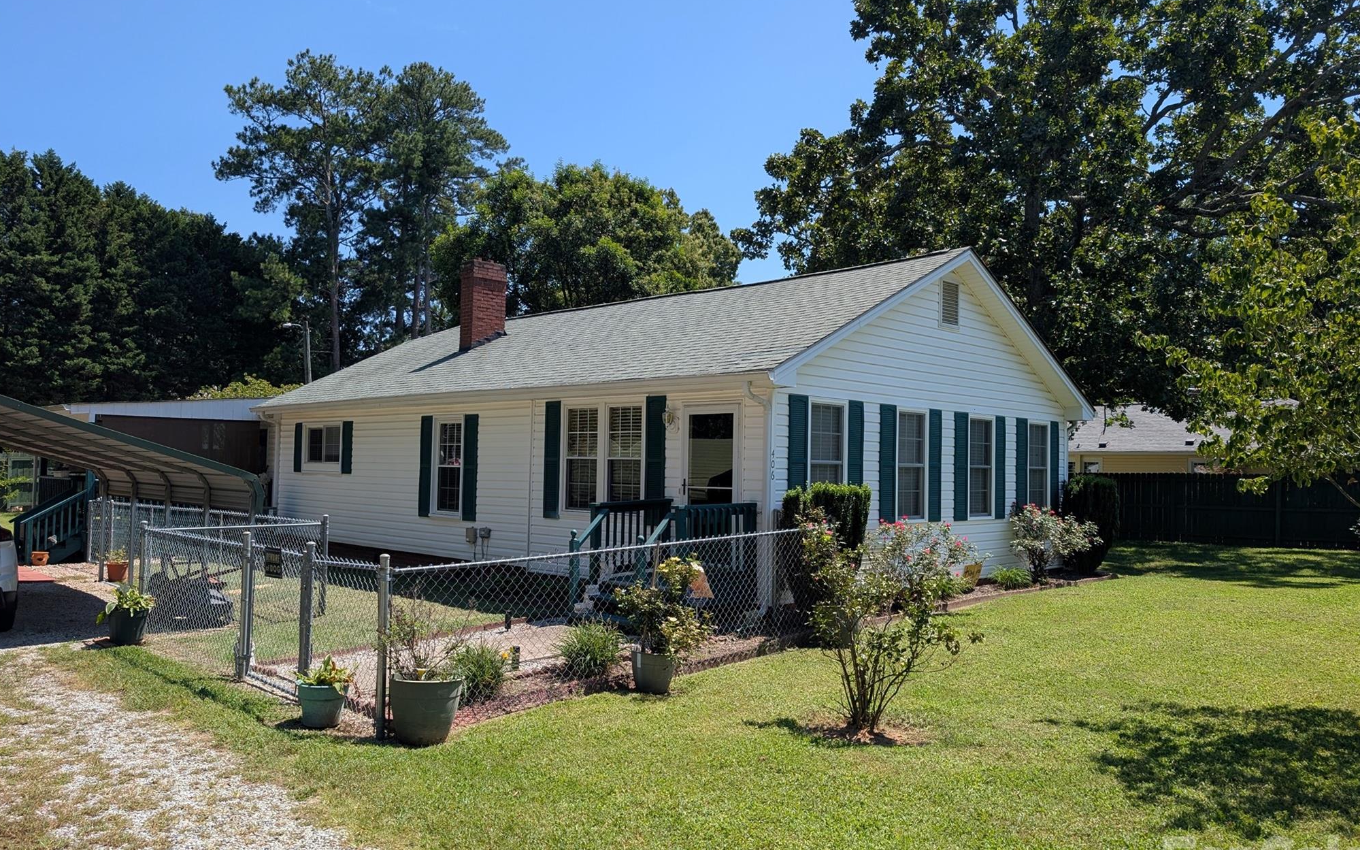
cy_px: 447
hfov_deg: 70.4
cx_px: 684
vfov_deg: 47.6
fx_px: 964
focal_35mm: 26
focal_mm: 6.9
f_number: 1.68
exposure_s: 1/907
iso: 21
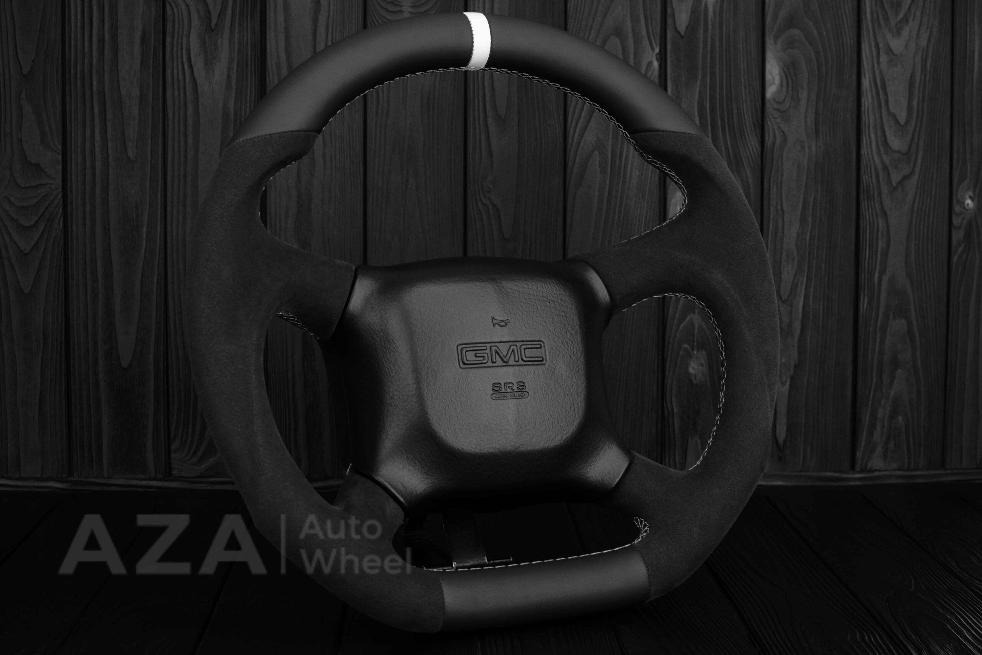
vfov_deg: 25.8
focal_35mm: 52
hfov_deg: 37.8
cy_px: 328
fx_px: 1432
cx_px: 491
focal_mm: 35
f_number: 6.3
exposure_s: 1/125
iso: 500
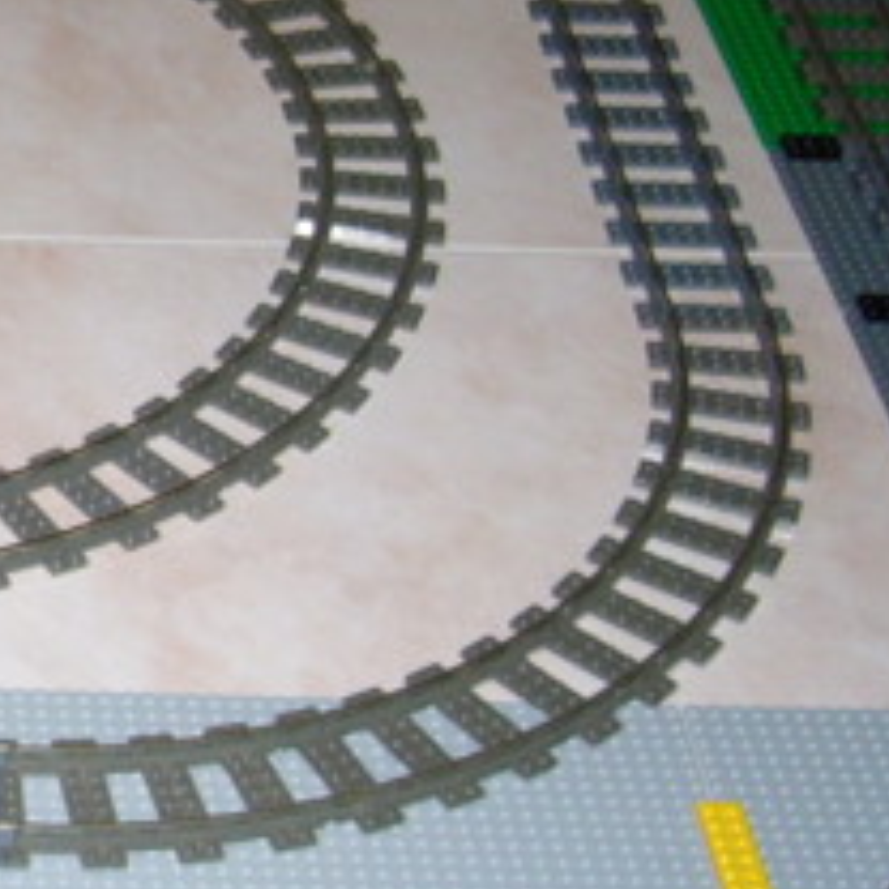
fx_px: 3458
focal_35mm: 119
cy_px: 282
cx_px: -564
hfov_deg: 13.5
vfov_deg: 14.6
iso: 100
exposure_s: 1/30
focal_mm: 5.8
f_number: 2.8
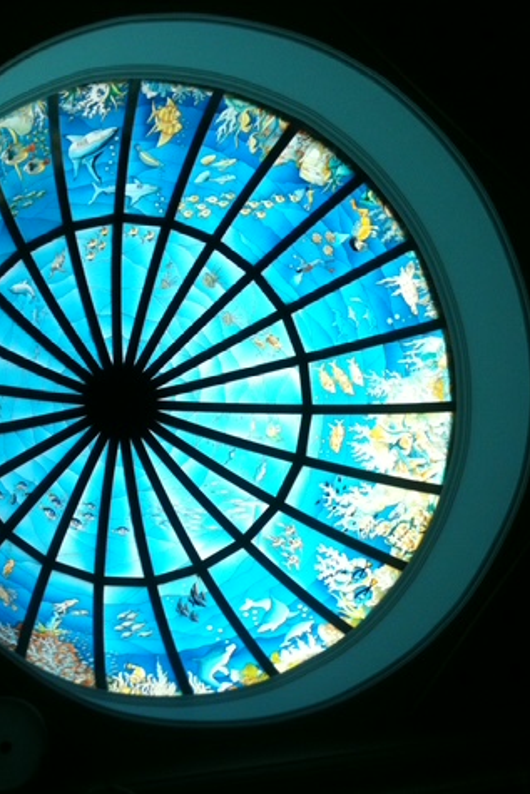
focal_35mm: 49
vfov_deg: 40.3
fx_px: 1081
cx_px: 119
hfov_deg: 27.1
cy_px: 396
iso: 80
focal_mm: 3.85
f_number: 2.8
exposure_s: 1/60
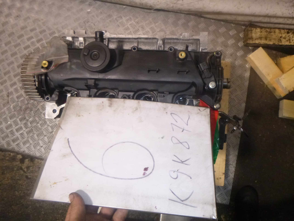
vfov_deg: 54.9
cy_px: 110
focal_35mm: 25
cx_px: 147
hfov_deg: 69.4
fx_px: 212
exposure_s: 1/60
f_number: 3.9
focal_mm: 4.5
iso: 400
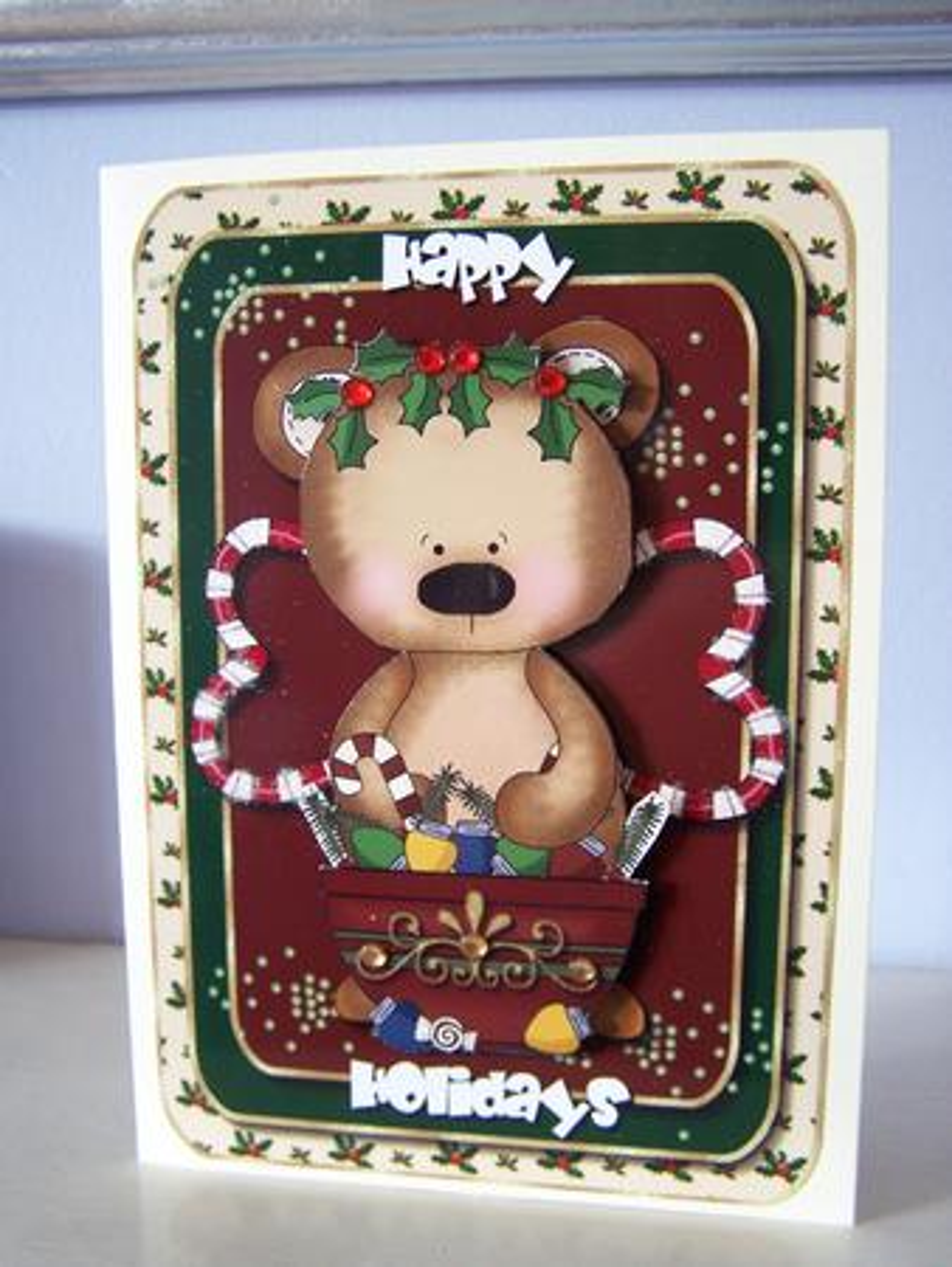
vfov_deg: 49.0
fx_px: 1392
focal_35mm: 38
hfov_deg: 37.8
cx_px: 476
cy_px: 634
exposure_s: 1/15
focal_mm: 6.3
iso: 140
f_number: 2.8
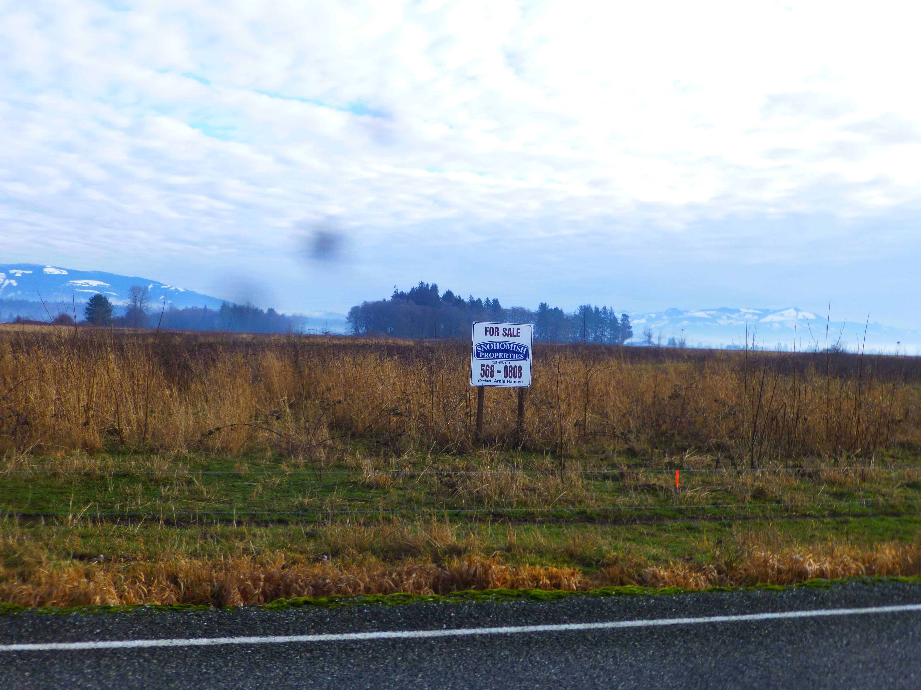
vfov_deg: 40.7
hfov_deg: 52.6
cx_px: 455
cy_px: 337
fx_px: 931
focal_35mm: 35
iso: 100
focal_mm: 6.1
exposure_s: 1/320
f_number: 3.7
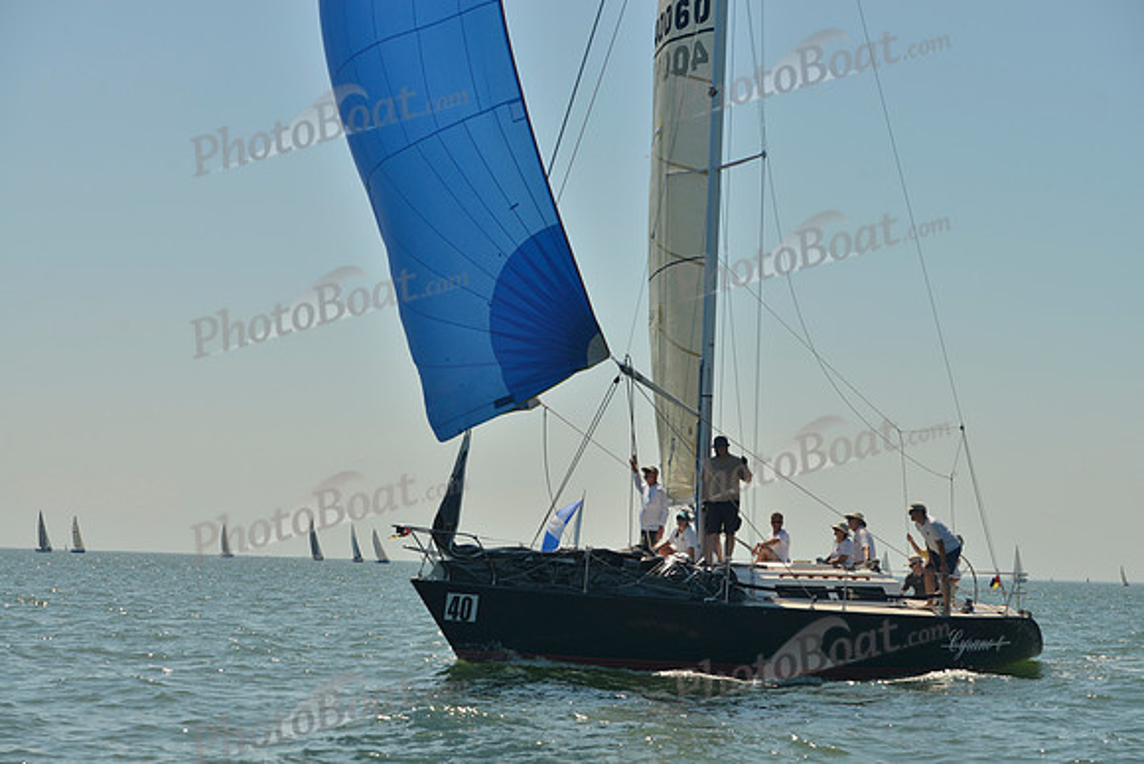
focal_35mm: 70
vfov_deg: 19.5
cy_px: 382
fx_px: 2225
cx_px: 572
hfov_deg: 28.8
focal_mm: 70
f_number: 8
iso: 200
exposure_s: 1/640
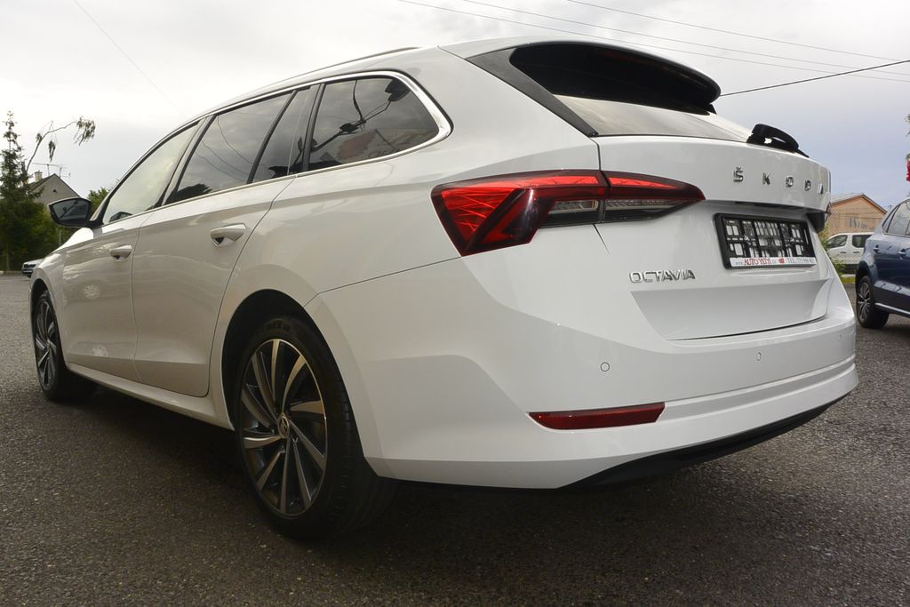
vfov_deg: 47.9
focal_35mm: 27
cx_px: 455
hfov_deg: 67.4
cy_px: 304
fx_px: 683
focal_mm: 10
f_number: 9
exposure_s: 1/250
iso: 160
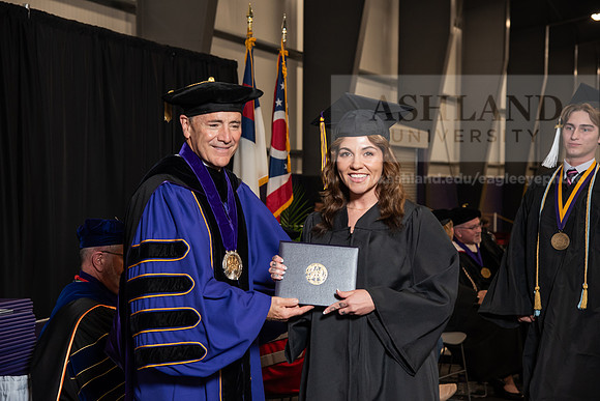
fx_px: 1250
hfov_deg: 27.0
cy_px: 200
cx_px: 300
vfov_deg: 18.2
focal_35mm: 75
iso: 1600
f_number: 5.6
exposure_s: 1/125
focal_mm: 75
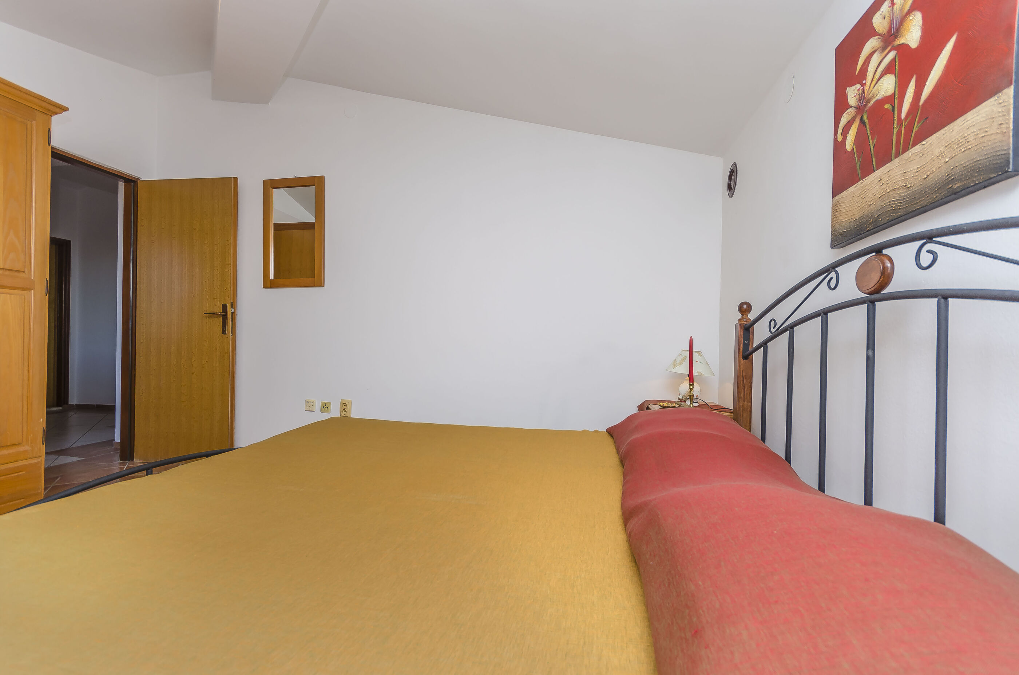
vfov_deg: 77.1
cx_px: 510
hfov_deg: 100.5
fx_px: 424
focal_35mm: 15
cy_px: 338
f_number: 7.1
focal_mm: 10
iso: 100
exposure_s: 1/100
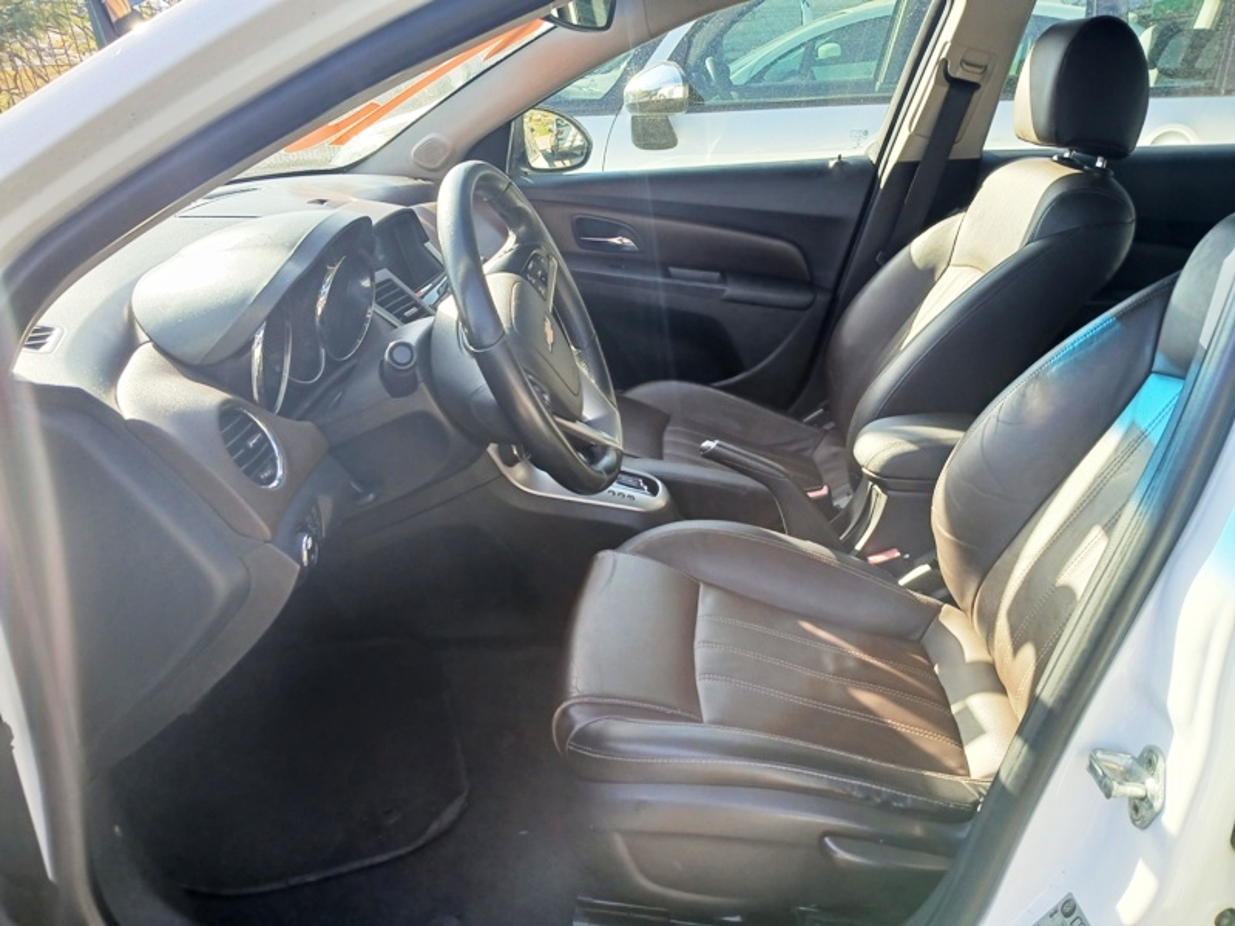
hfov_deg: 67.3
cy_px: 463
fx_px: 928
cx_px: 618
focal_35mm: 26
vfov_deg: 53.1
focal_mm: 3.98
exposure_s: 1/60
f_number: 1.8
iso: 25
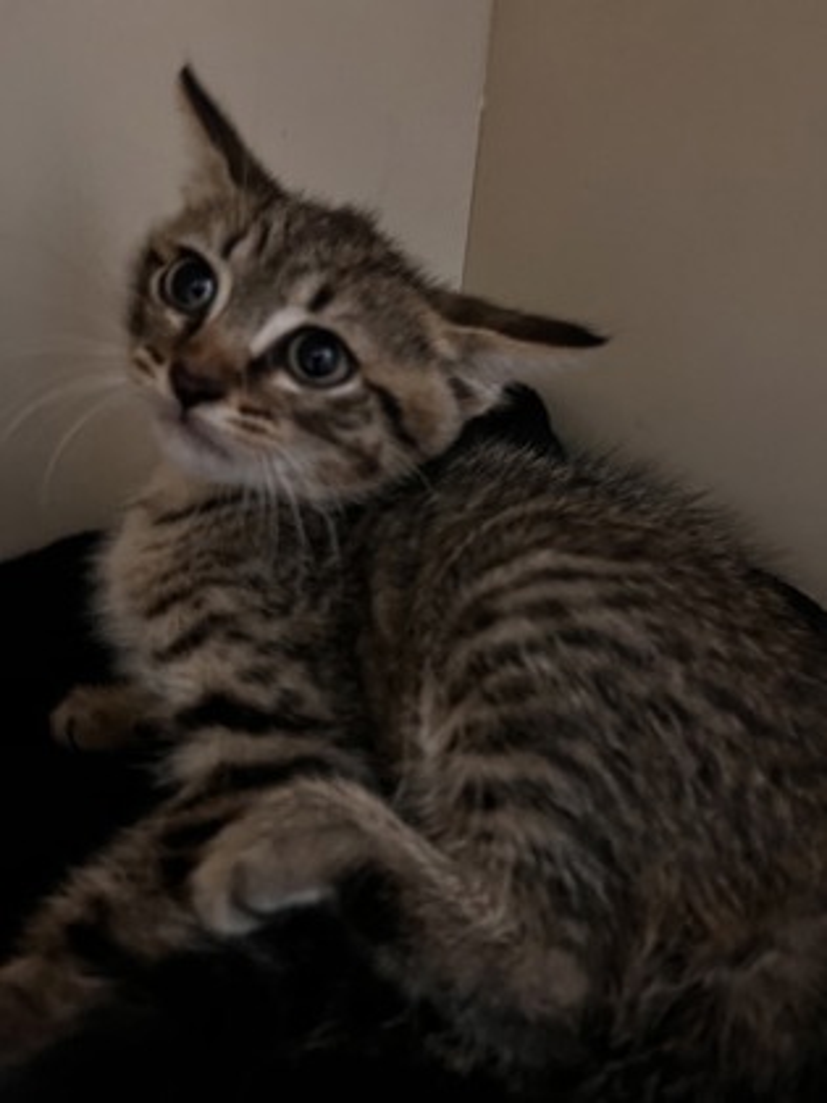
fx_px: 828
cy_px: 552
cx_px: 414
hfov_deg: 53.1
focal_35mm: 26
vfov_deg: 67.3
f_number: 1.5
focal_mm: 5.7
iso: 1000
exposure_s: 1/30
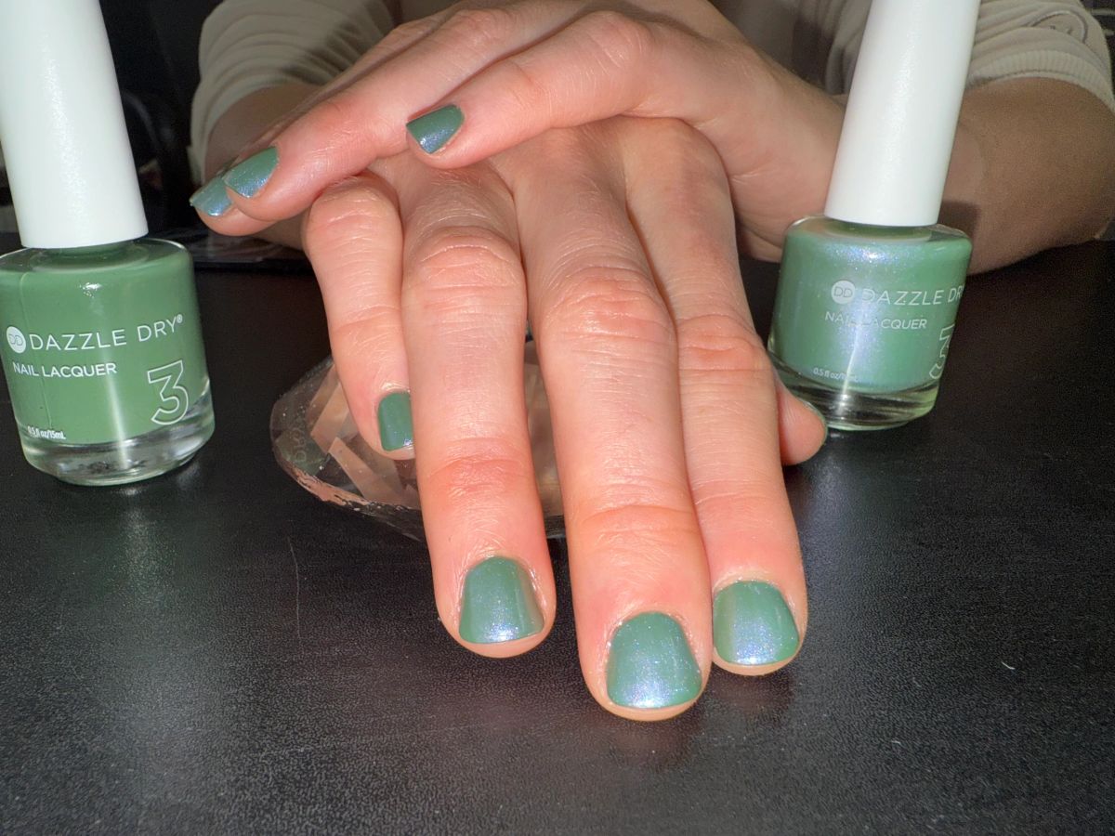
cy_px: 418
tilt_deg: -23.2
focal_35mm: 24
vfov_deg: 56.8
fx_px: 773
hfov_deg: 71.6
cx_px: 558
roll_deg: +0.1
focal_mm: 2.22
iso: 25
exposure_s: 1/122
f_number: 2.2
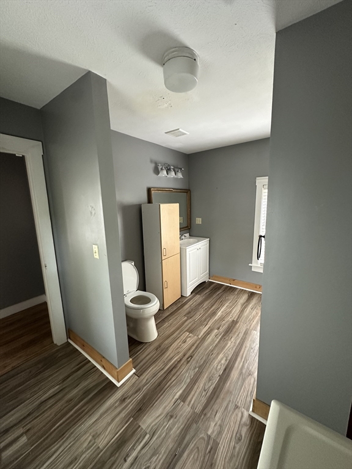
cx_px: 176
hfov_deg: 85.7
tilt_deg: -9.2
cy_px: 234
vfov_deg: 102.1
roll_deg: +1.1
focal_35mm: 14
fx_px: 190
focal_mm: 2.22
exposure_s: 1/60
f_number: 2.2
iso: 320
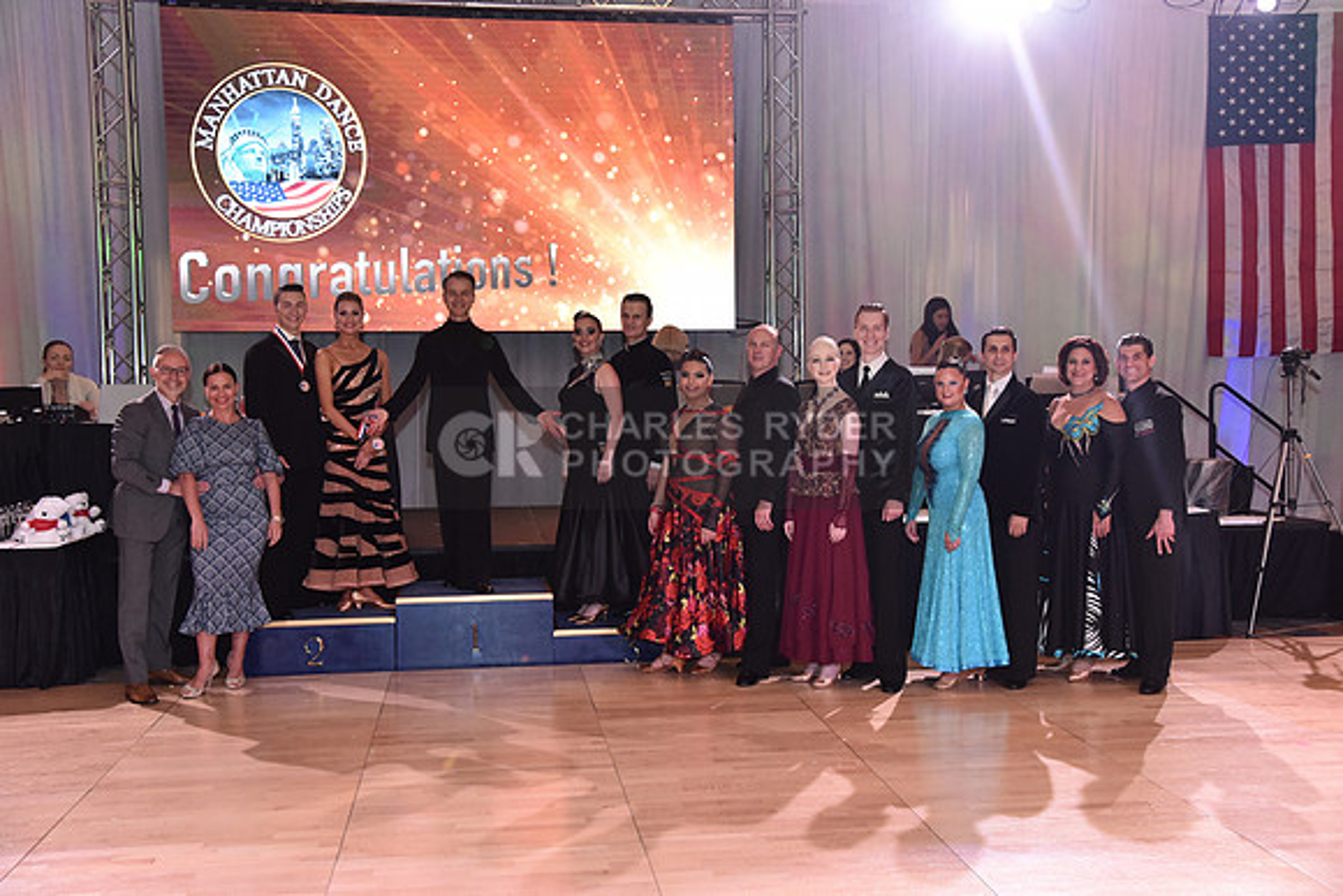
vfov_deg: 35.1
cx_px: 672
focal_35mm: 38
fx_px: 1418
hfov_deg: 50.7
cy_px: 448
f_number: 4.5
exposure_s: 1/250
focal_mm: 38
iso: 2000
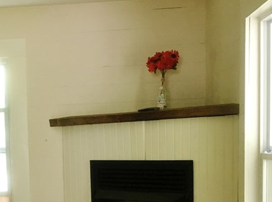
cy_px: 224
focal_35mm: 77
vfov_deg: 18.3
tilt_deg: -6.4
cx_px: 38
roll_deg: +1.9
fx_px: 603
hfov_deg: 24.8
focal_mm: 4.15
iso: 80
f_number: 2.2
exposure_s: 1/30
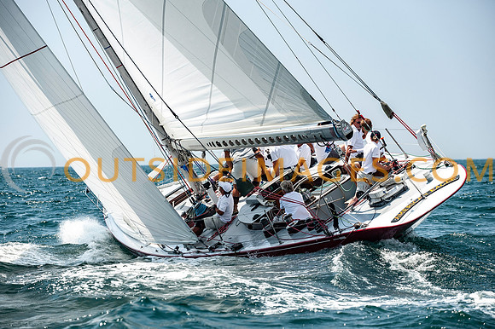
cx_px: 248
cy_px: 164
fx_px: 1915
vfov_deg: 9.8
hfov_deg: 14.7
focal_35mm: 139
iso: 320
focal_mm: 135
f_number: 5
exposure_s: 1/3200
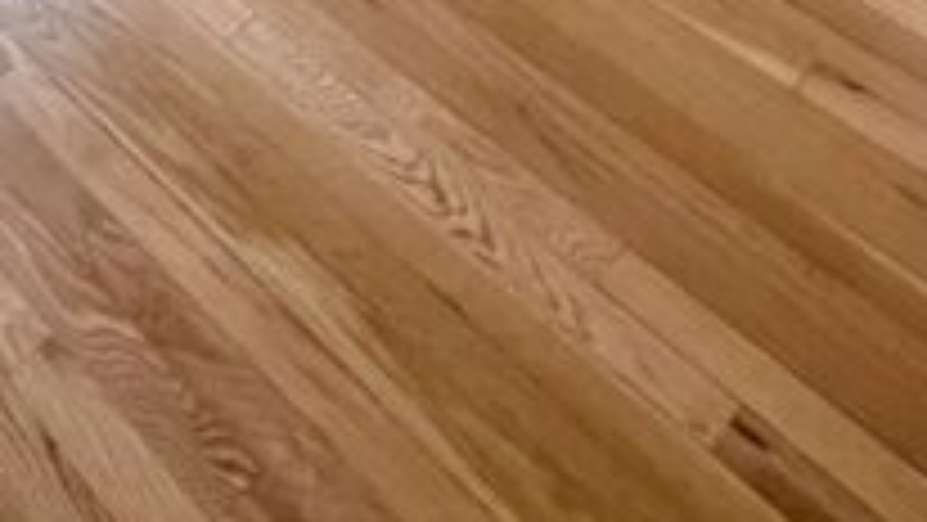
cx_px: 288
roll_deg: +2.3
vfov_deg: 14.4
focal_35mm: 55
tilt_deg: -16.5
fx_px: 1352
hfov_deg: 37.3
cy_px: -734
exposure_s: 1/99
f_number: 1.8
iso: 64
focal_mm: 1.57
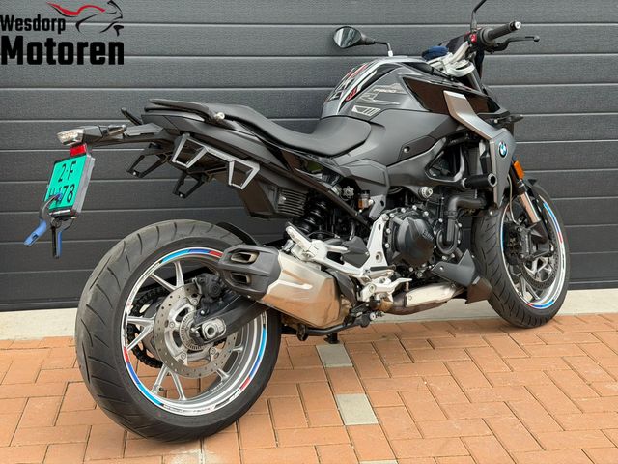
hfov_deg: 39.7
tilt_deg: -12.8
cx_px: 309
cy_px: 232
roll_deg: +0.6
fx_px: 857
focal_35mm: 48
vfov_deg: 30.3
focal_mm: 6.76
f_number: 1.78
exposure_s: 1/828
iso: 80
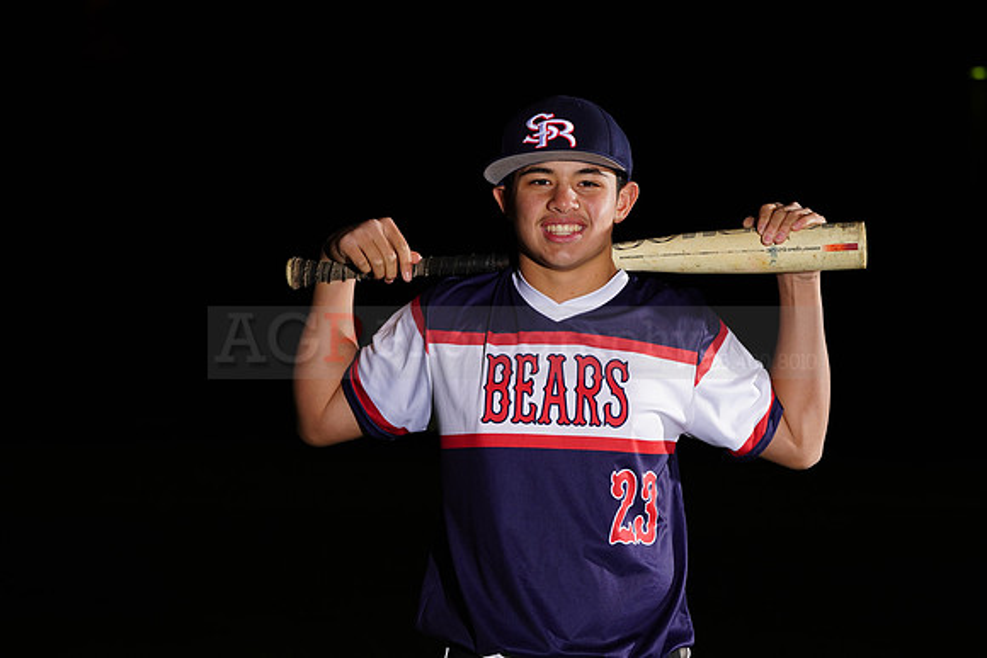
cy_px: 329
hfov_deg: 12.8
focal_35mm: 160
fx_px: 4387
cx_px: 494
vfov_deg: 8.6
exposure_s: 1/125
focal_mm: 160
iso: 400
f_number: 9
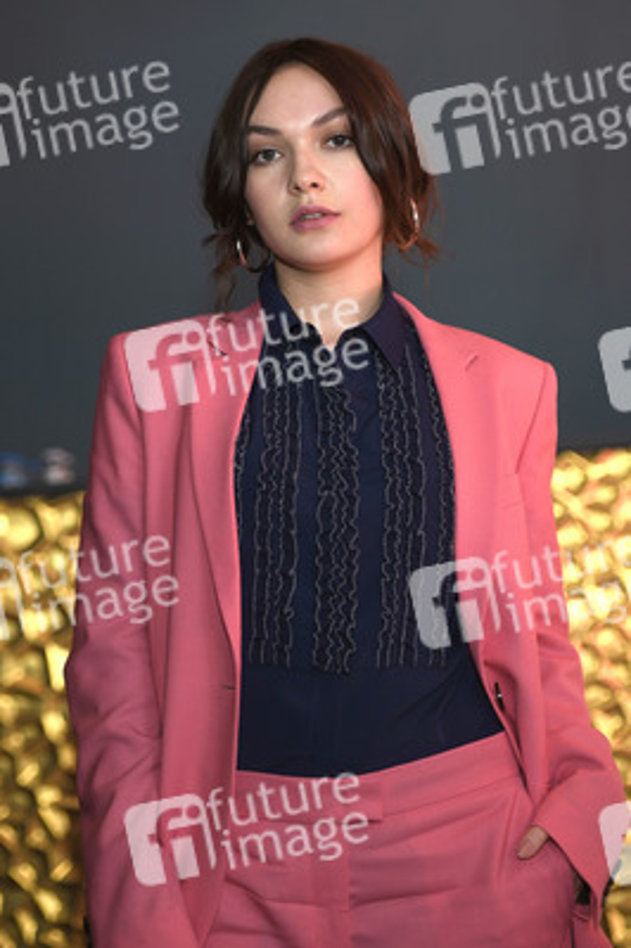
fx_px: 2502
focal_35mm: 95
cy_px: 474
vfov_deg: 21.5
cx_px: 316
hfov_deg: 14.4
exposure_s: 1/400
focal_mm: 95
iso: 800
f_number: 3.2
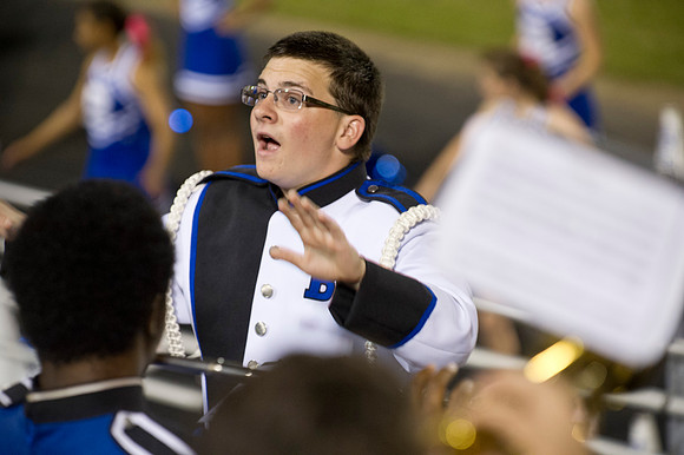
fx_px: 4177
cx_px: 342
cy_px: 228
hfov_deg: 9.4
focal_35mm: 220
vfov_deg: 6.2
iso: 4000
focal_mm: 220
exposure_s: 1/125
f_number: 4
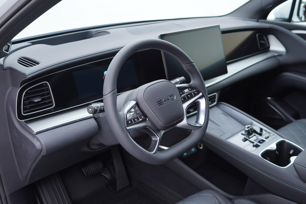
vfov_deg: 36.9
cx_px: 153
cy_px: 102
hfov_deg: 53.1
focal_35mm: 36
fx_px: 306
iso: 125
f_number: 2.8
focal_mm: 24
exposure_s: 1/40
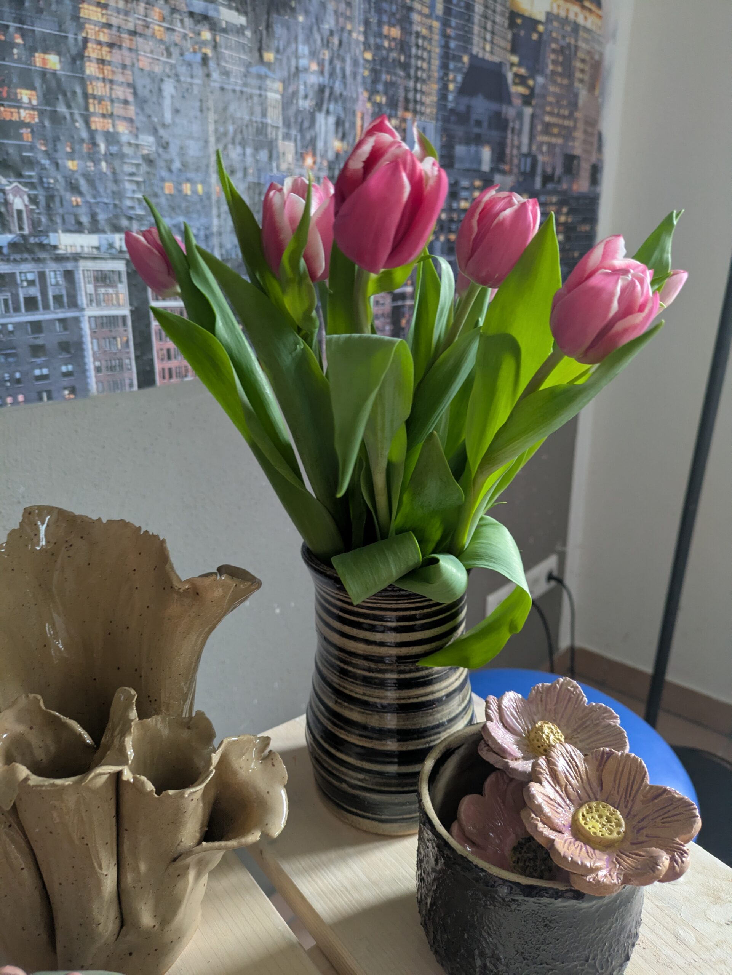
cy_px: 488
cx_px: 366
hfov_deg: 54.9
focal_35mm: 25
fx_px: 704
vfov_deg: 69.4
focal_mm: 5.43
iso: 350
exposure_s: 1/33.3
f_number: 1.89
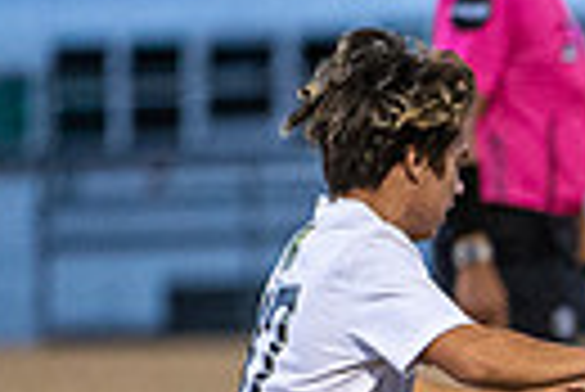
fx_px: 20302
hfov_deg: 1.6
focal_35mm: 1248
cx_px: 1058
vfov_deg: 1.1
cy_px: 509
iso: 6400
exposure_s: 1/1000
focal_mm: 280
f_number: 4
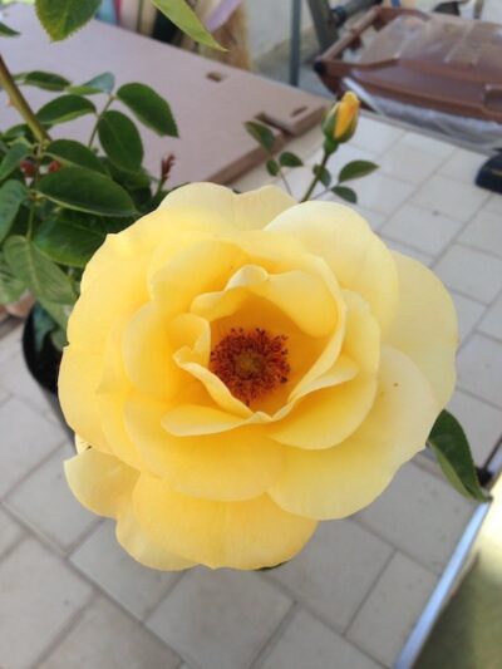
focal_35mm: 33
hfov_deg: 43.0
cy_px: 334
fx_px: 638
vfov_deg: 55.3
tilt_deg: -45.5
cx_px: 251
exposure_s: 1/180
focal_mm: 4.12
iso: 50
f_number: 2.4
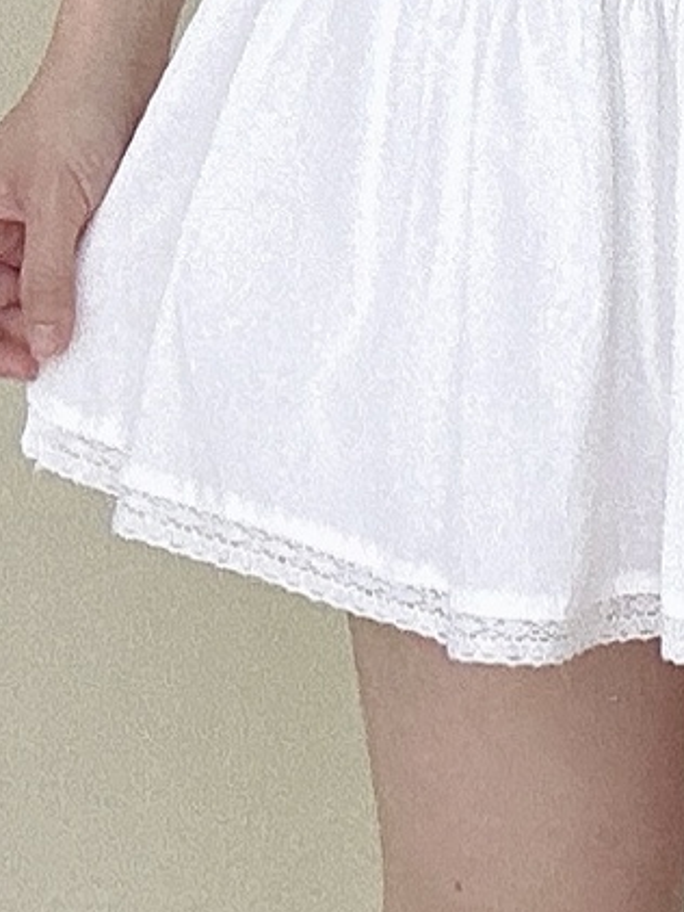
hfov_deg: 11.2
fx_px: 3450
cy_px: 178
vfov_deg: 15.0
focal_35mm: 131
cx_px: 710
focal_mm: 2.69
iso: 125
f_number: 1.9
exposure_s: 1/60
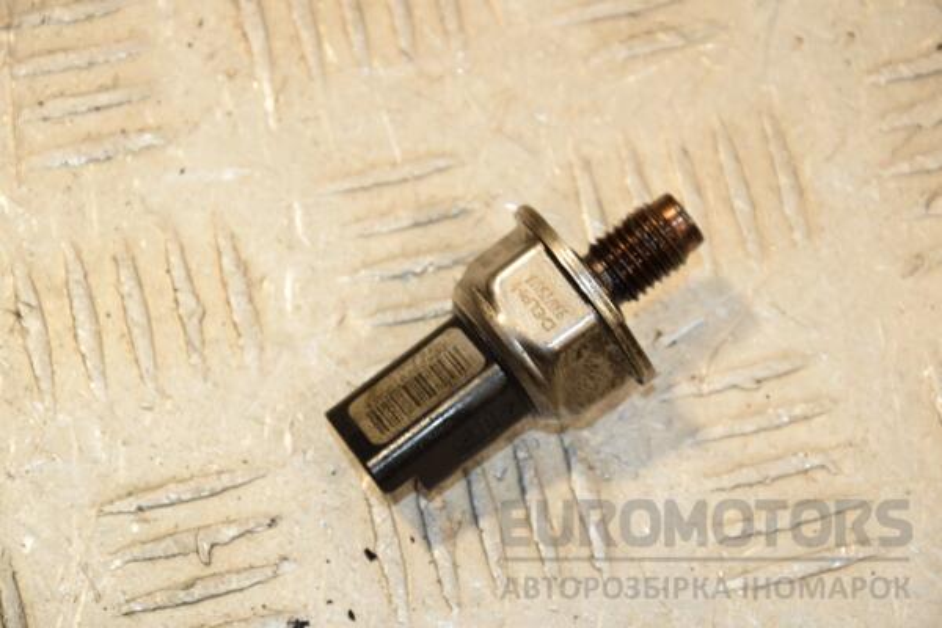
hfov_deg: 13.0
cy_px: 314
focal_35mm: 158
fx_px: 4121
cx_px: 471
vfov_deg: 8.7
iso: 800
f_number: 8
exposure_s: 1/200
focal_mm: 105
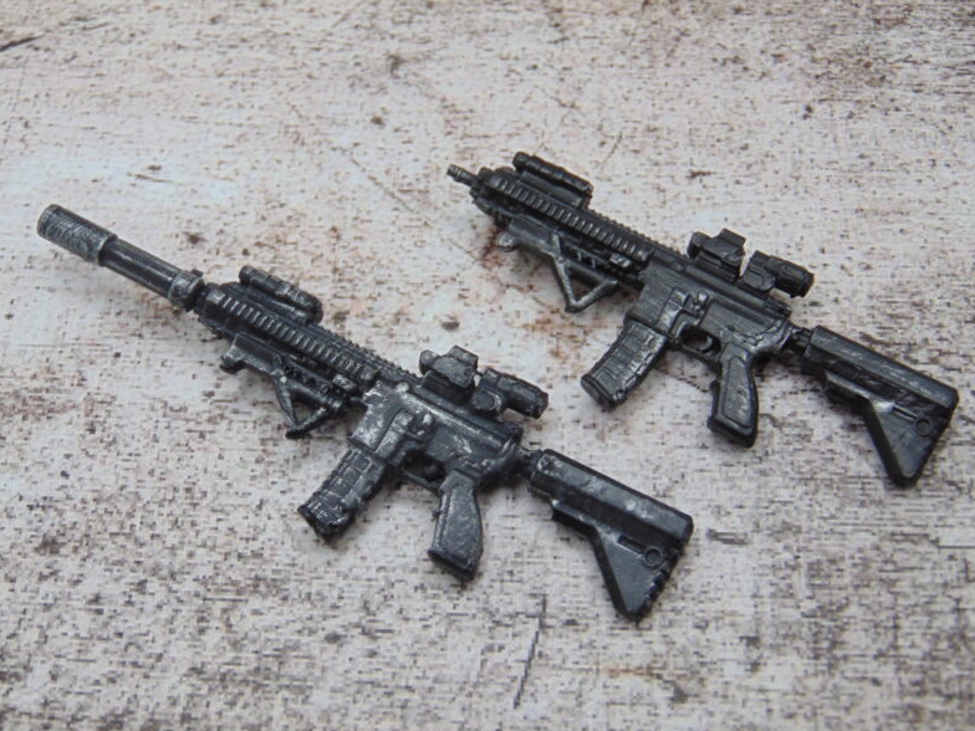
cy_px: 363
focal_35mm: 51
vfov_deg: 28.6
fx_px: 1436
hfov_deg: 37.5
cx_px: 494
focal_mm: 9
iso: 100
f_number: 3.5
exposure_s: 1/20
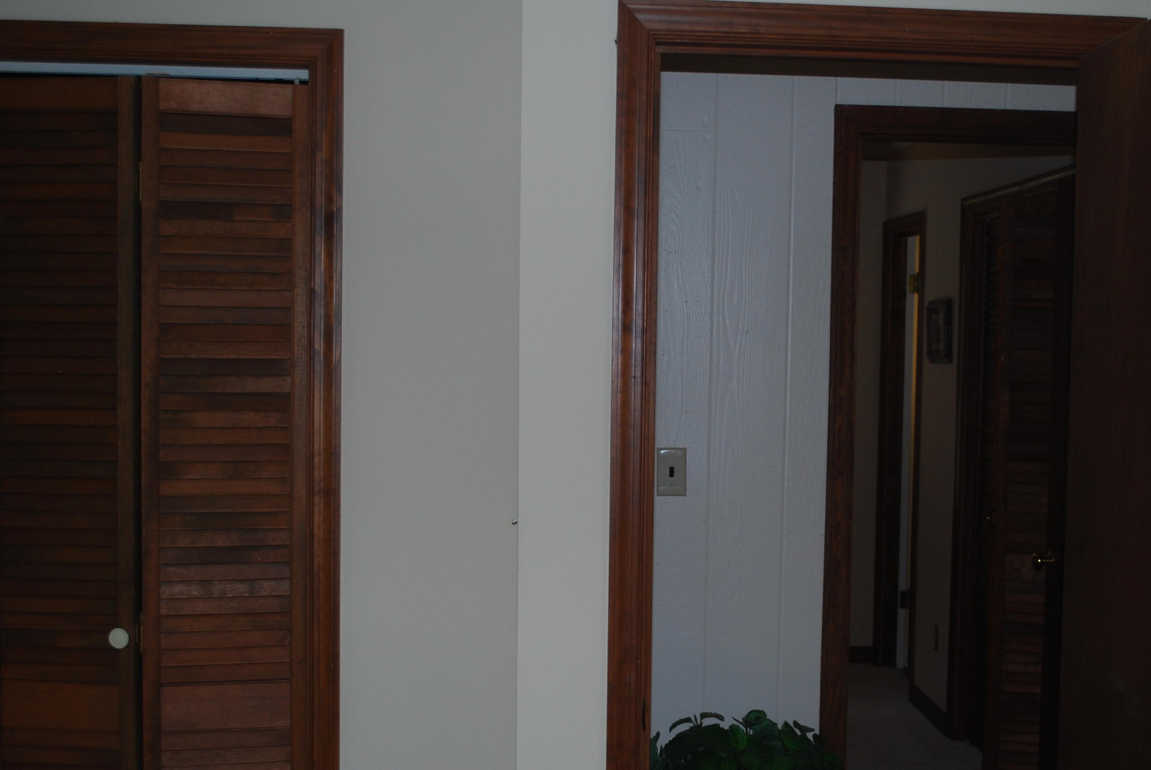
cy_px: 458
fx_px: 1504
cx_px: 679
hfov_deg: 41.7
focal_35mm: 47
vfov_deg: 28.7
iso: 200
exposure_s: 1/60
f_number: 4.5
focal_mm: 26
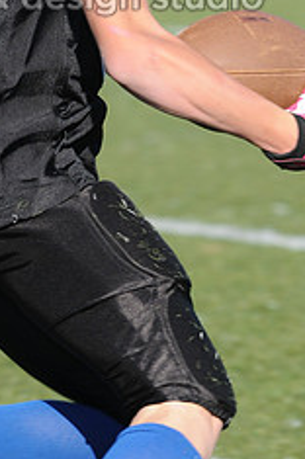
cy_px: -96
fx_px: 14185
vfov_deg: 1.9
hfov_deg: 1.2
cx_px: -7
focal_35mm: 1113
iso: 200
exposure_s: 1/500
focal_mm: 300
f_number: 7.1
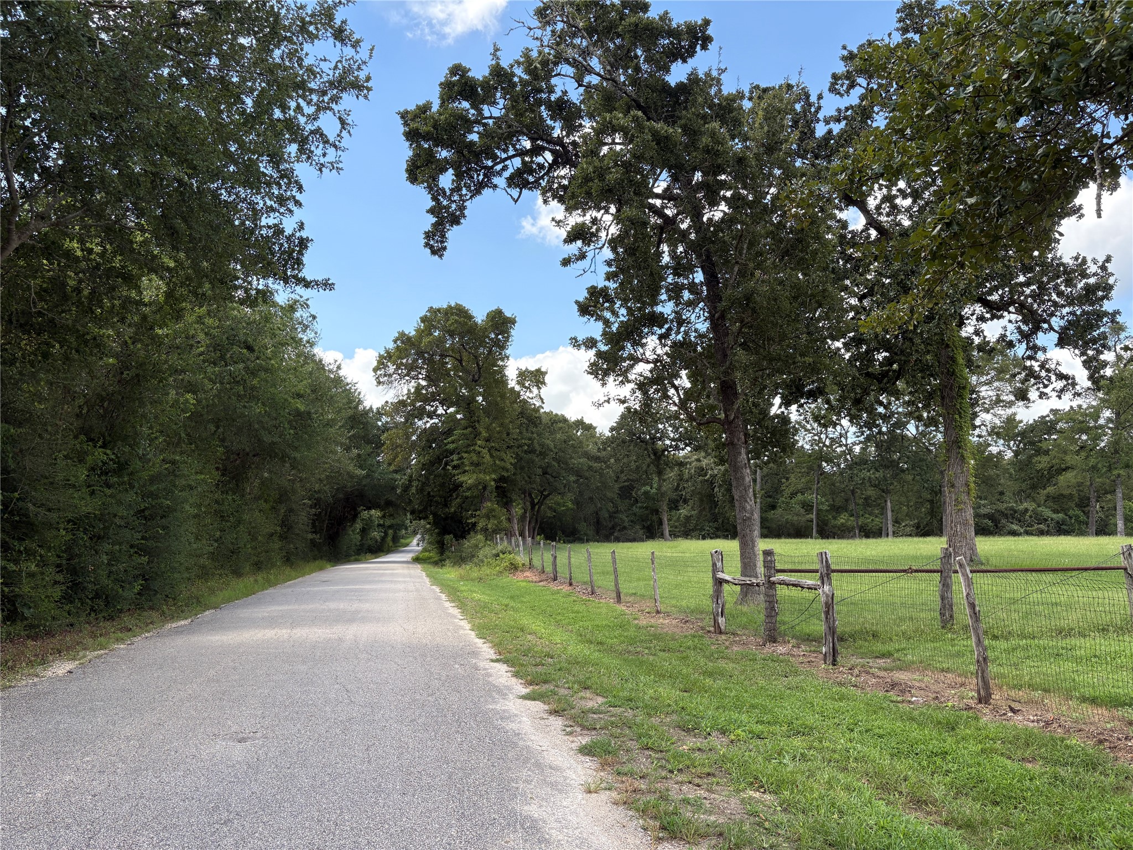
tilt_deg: +7.3
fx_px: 851
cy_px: 425
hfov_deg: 67.3
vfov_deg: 53.1
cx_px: 566
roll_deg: -0.4
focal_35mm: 26
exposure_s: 1/1263
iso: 64
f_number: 1.6
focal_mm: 5.96
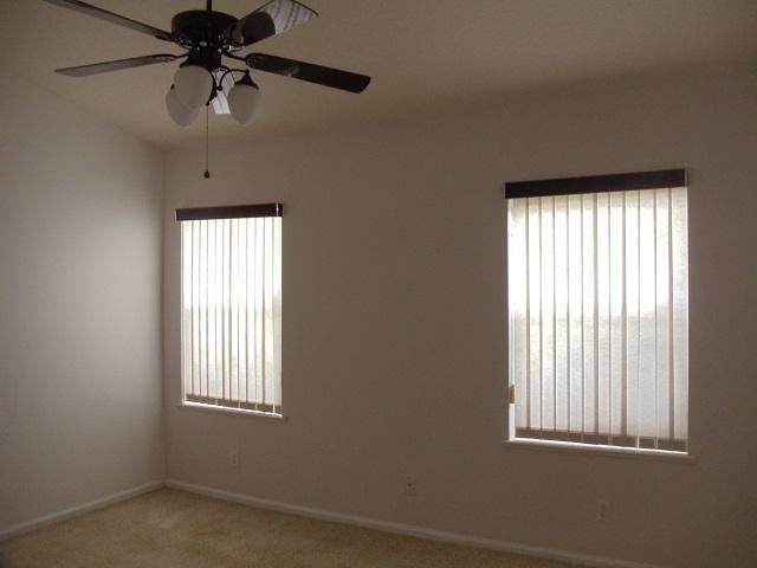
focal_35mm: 44
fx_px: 962
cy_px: 284
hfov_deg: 42.9
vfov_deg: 32.9
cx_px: 378
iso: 200
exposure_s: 1/30
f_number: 3.5
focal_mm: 6
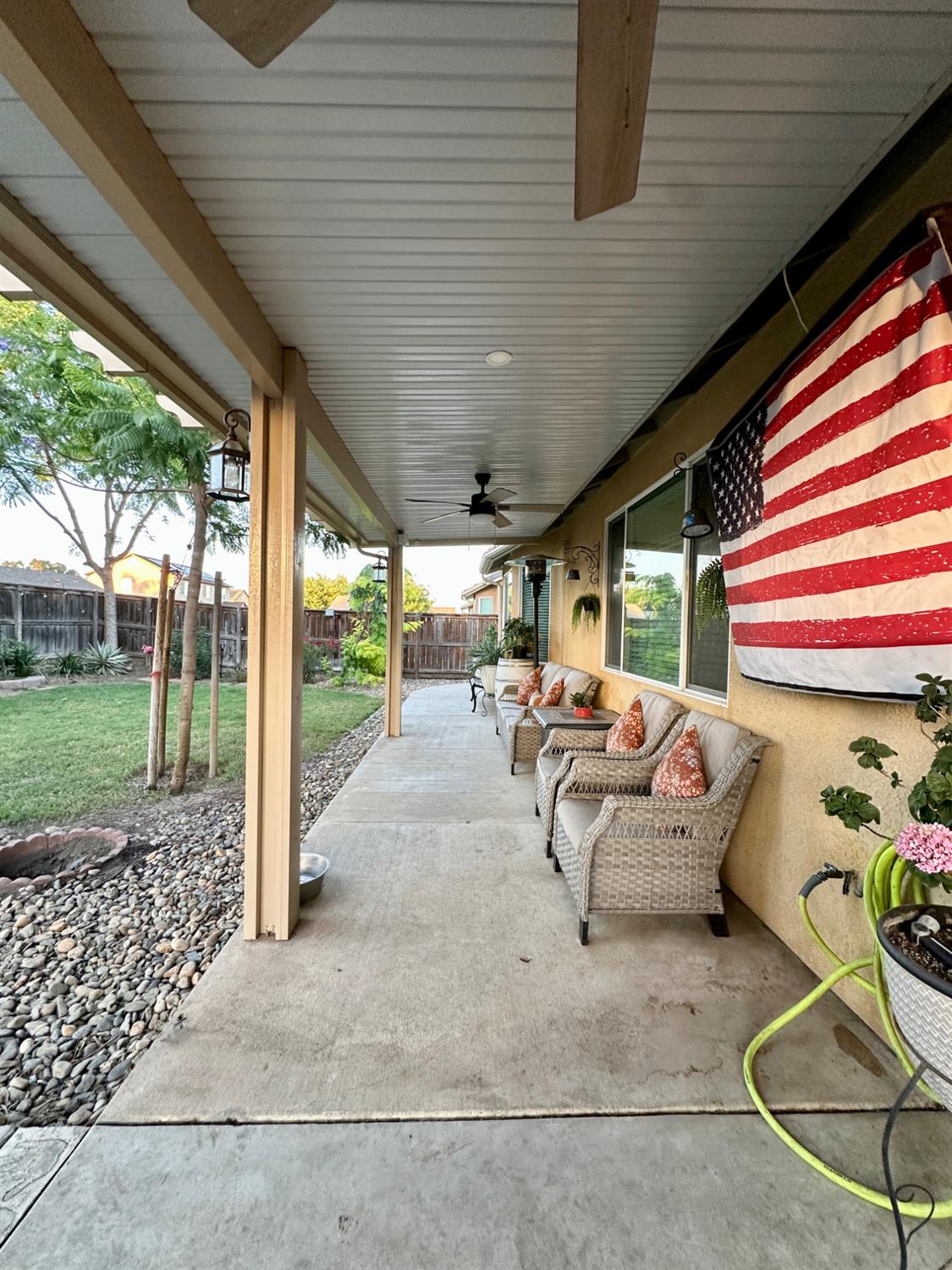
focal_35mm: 14
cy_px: 635
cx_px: 476
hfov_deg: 85.7
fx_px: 513
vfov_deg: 102.1
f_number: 2.2
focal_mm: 2.22
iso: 200
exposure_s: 1/99
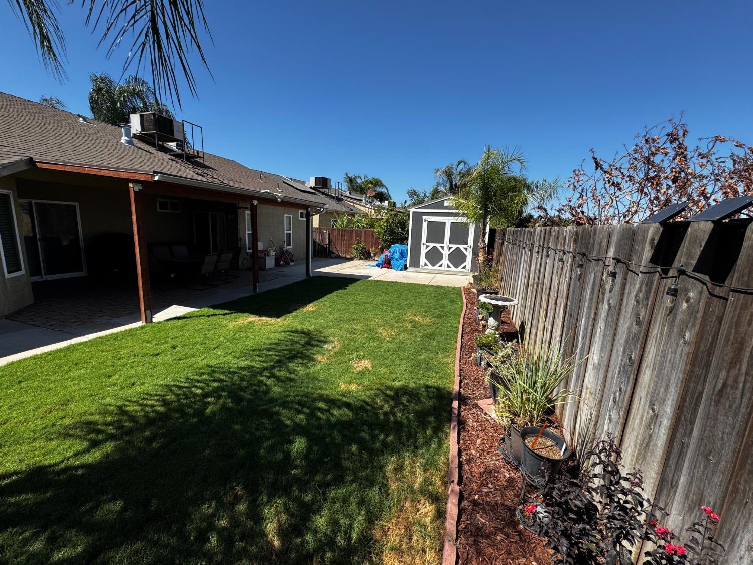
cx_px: 376
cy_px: 282
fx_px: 305
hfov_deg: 102.1
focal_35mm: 14
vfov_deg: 85.7
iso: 50
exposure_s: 1/1370
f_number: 2.2
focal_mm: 2.22
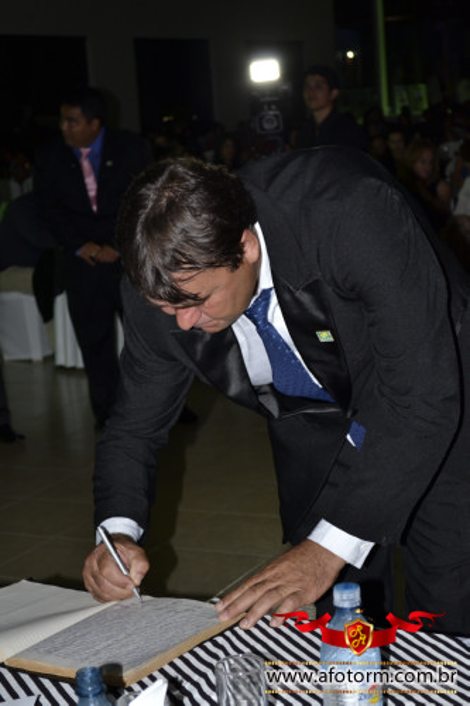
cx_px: 235
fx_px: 1411
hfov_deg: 18.9
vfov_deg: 28.1
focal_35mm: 72
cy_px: 353
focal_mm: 48
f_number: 5.3
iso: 400
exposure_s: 1/60
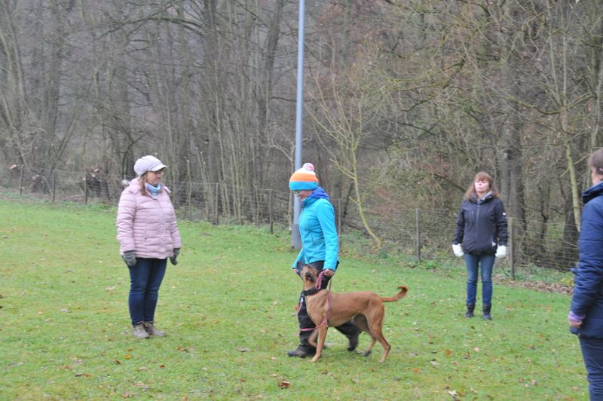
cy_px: 200
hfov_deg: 28.1
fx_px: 1205
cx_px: 302
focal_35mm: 72
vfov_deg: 18.9
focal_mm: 48
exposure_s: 1/100
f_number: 6.3
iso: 400
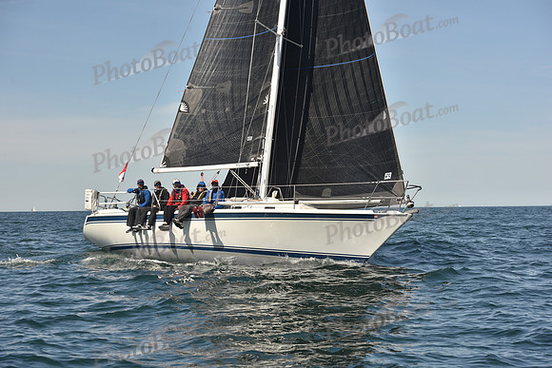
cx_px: 276
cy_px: 184
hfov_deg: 28.8
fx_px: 1074
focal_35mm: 70
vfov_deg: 19.5
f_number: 7.1
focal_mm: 70
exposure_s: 1/640
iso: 250
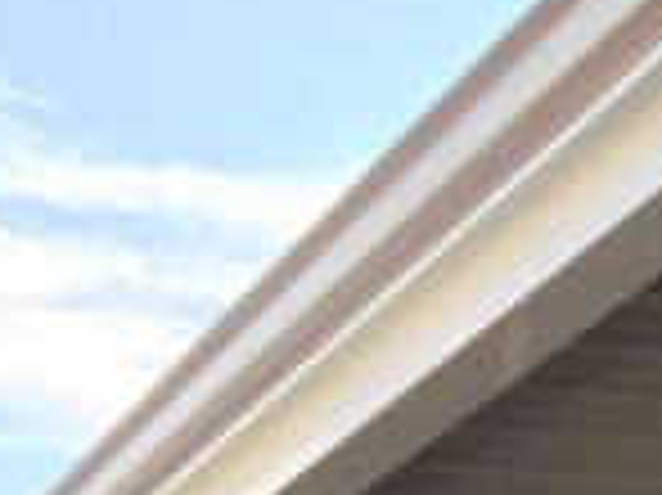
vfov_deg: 6.9
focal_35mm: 202
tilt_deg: +2.2
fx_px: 3860
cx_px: 1846
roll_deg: +1.4
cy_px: 1192
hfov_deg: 8.5
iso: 25
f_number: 2.2
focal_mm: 4.15
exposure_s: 1/601
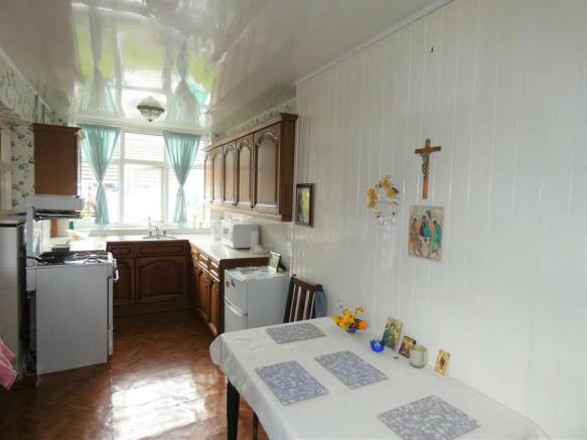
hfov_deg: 81.8
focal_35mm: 20
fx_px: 339
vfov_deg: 66.0
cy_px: 220
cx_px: 294
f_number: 2.8
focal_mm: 3.6
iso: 100
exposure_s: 1/60
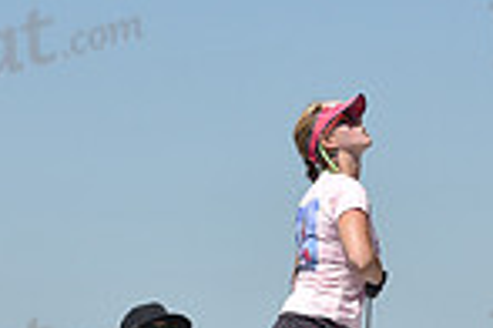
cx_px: 319
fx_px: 4957
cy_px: 510
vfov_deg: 3.8
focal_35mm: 362
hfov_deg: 5.7
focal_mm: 92
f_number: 8
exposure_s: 1/1250
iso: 250
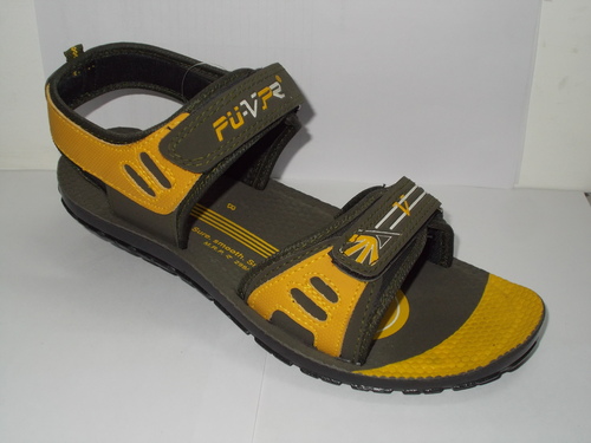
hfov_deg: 42.9
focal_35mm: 44
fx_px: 751
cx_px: 296
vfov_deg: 32.9
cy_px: 222
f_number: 4.2
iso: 200
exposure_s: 1/30
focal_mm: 7.9
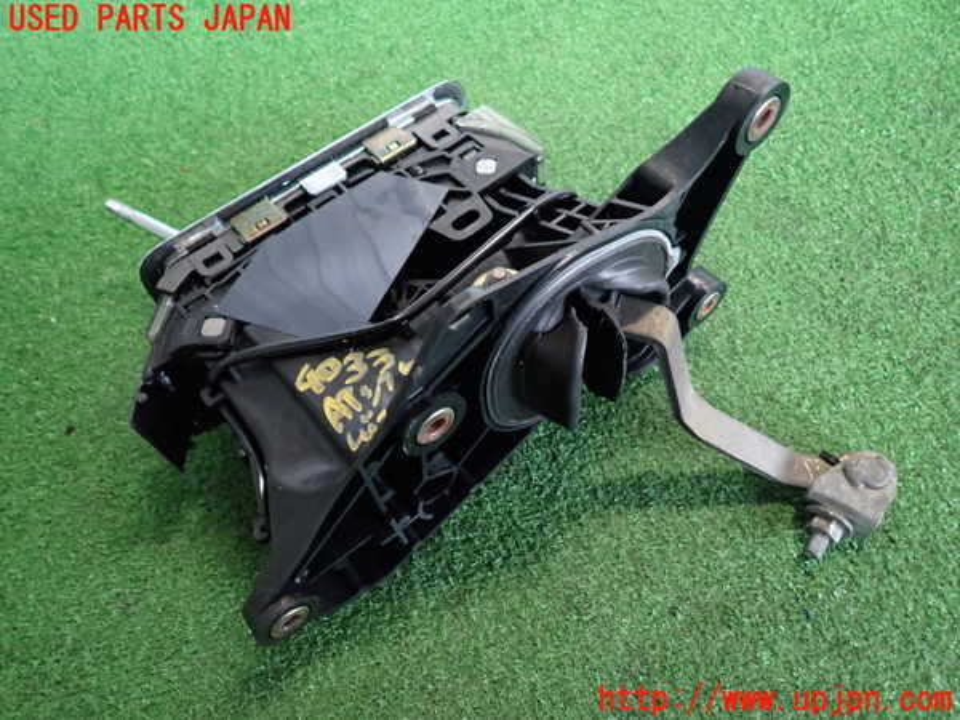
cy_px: 360
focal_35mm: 25
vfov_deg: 54.9
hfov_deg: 69.4
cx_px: 480
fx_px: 693
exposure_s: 1/30
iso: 500
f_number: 2
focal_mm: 4.5
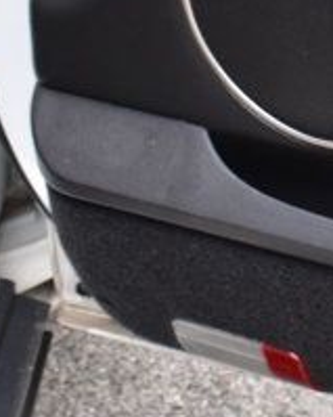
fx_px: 2767
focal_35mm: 224
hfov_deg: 6.5
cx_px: 813
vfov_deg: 8.5
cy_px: -142
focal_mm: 31
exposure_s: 1/125
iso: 400
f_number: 9
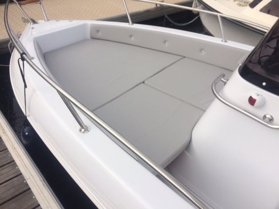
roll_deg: -2.5
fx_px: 234
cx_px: 140
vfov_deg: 48.2
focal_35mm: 29
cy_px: 104
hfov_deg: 61.7
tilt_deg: -33.2
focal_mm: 4.15
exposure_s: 1/2740
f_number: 2.2
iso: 32
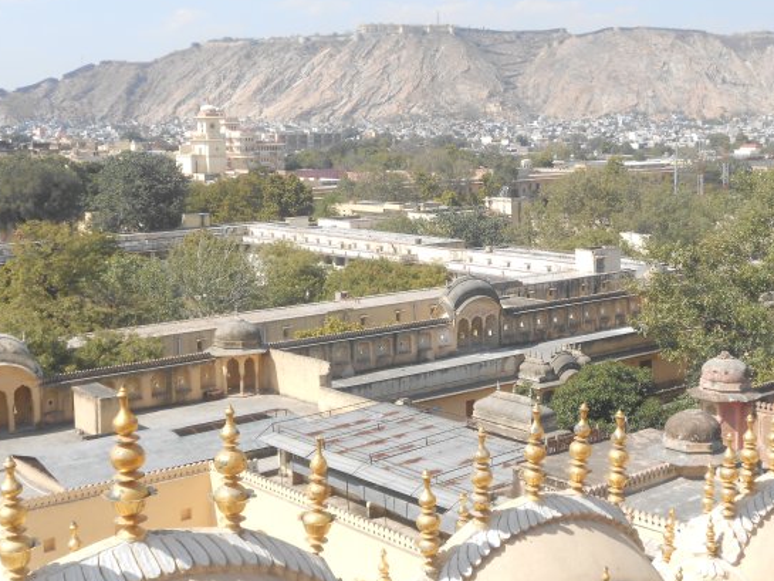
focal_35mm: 55
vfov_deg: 26.6
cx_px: 391
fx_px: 1230
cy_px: 282
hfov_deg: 34.9
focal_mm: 8.8
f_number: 15.2
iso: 80
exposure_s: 1/400
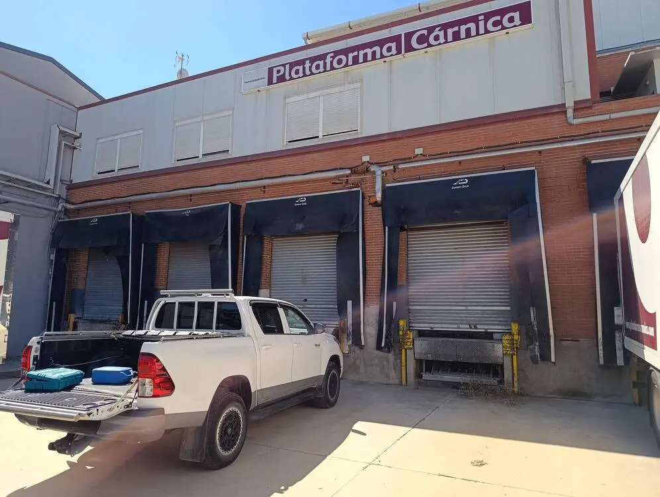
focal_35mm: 23
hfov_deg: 73.8
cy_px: 248
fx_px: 439
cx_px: 330
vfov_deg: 59.0
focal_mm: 6.11
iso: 50
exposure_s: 1/336
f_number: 1.7
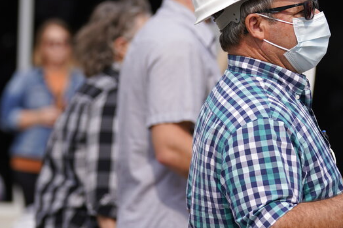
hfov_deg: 6.7
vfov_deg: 4.5
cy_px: 57
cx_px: 278
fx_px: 2924
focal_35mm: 307
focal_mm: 157
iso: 100
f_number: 4
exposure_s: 1/1250
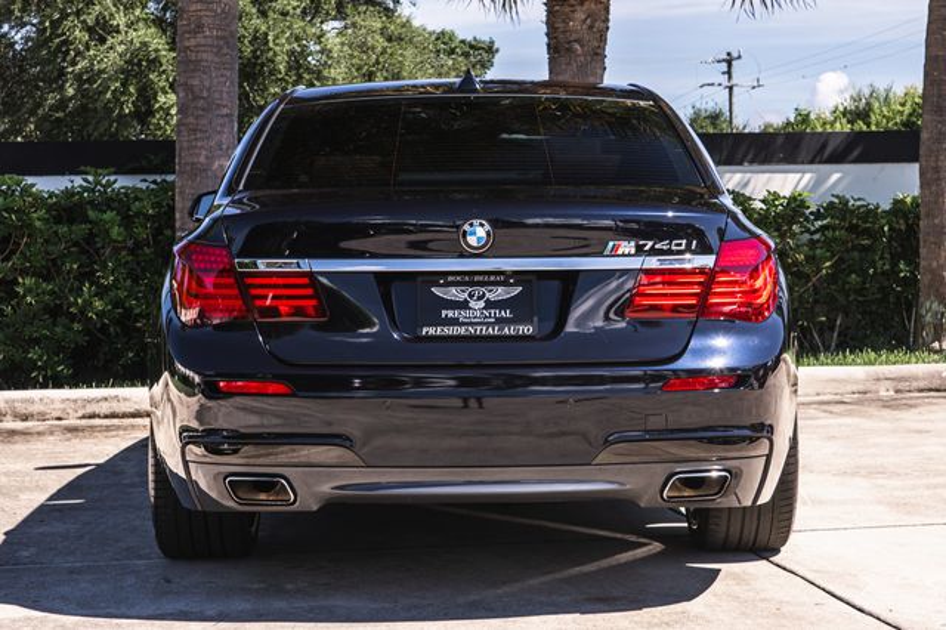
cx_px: 487
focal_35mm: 78
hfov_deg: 26.1
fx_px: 2041
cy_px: 351
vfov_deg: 17.5
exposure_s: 1/80
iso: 160
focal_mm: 39
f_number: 8
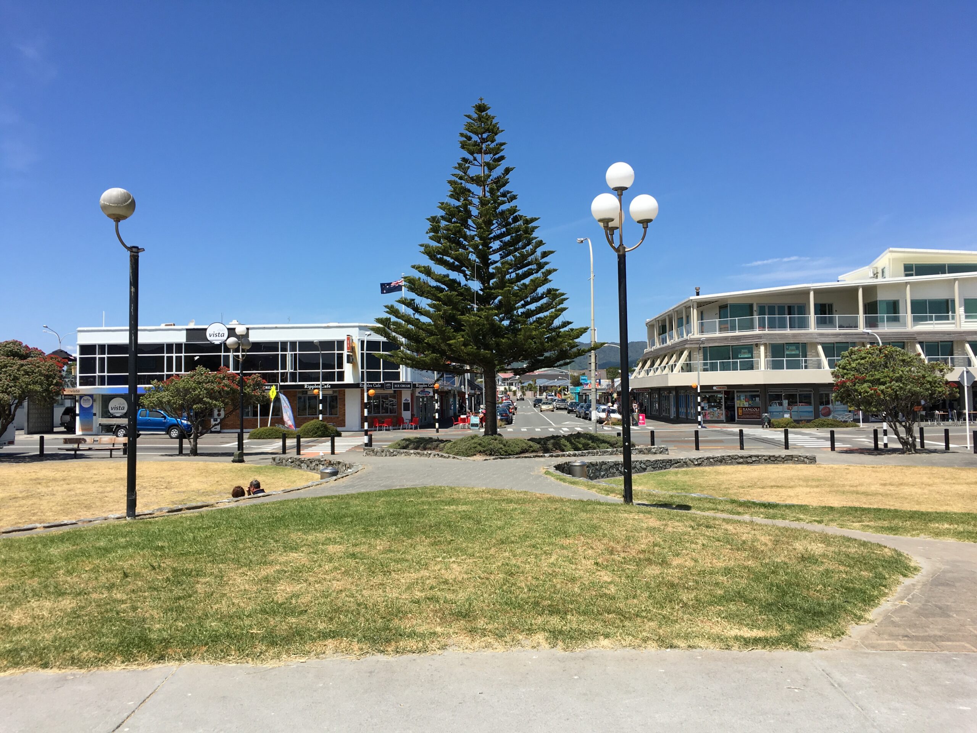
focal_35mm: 29
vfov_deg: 48.2
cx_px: 488
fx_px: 818
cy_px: 366
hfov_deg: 61.7
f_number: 2.2
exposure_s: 1/1748
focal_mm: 4.15
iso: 25
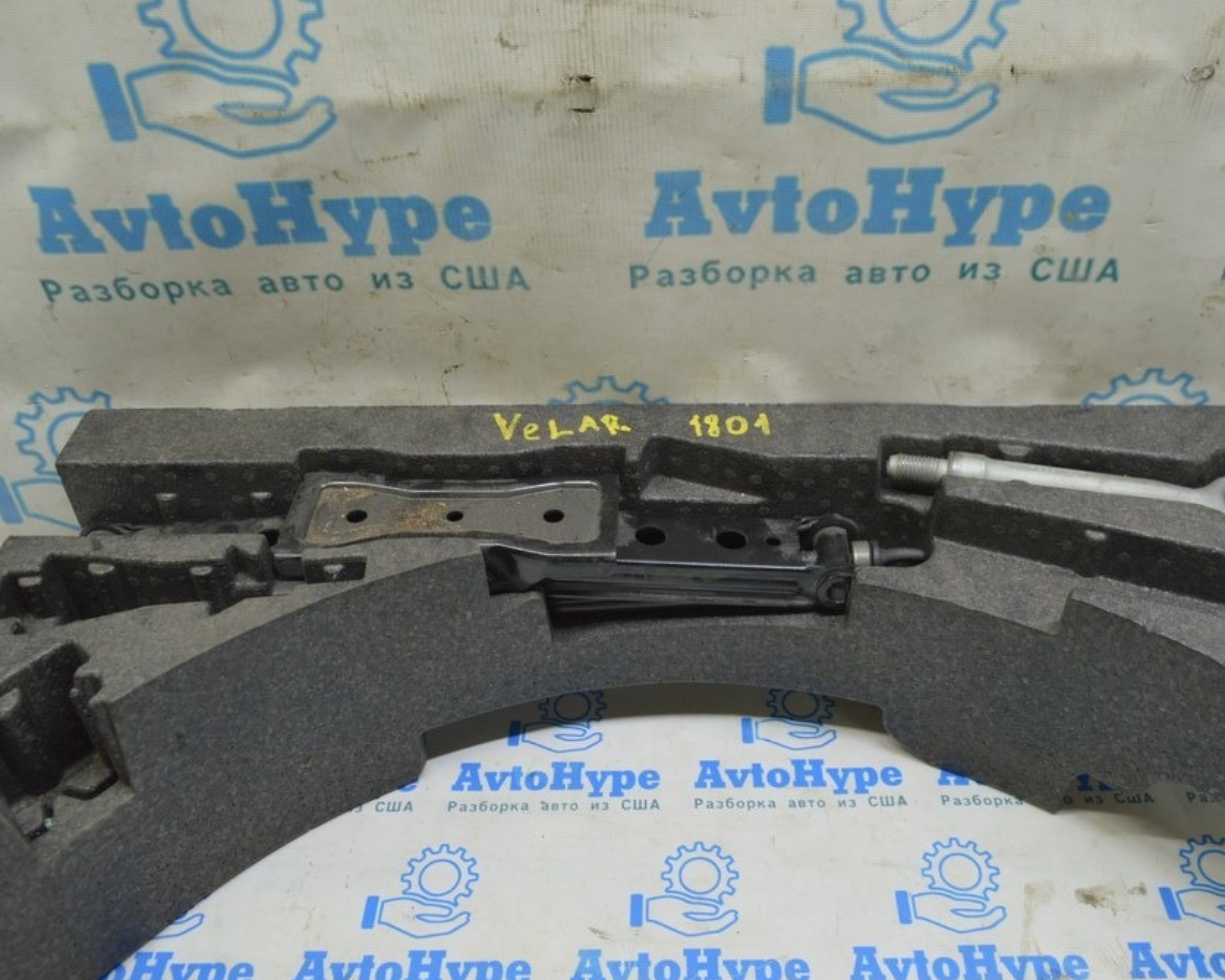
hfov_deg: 57.1
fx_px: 1124
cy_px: 496
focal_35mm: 31
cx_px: 651
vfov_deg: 47.1
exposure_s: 1/20
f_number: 5.6
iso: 400
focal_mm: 18
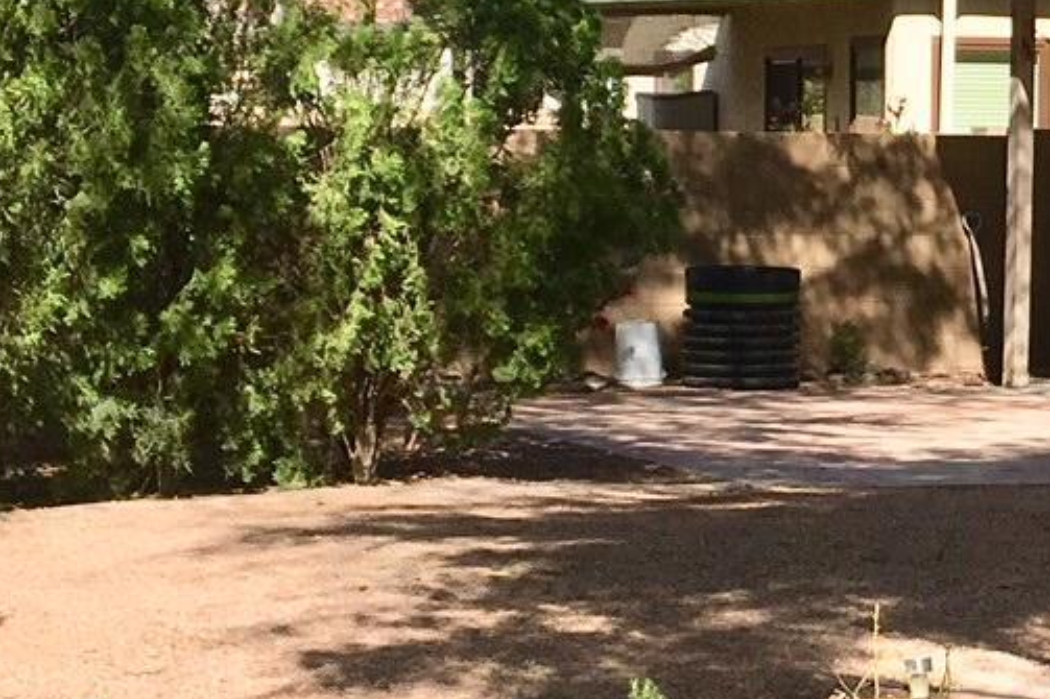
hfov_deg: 16.3
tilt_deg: -0.4
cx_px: 1246
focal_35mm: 121
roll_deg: -0.5
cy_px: 152
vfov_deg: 11.3
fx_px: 3528
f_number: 2.2
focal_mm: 4.15
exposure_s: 1/1637
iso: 25
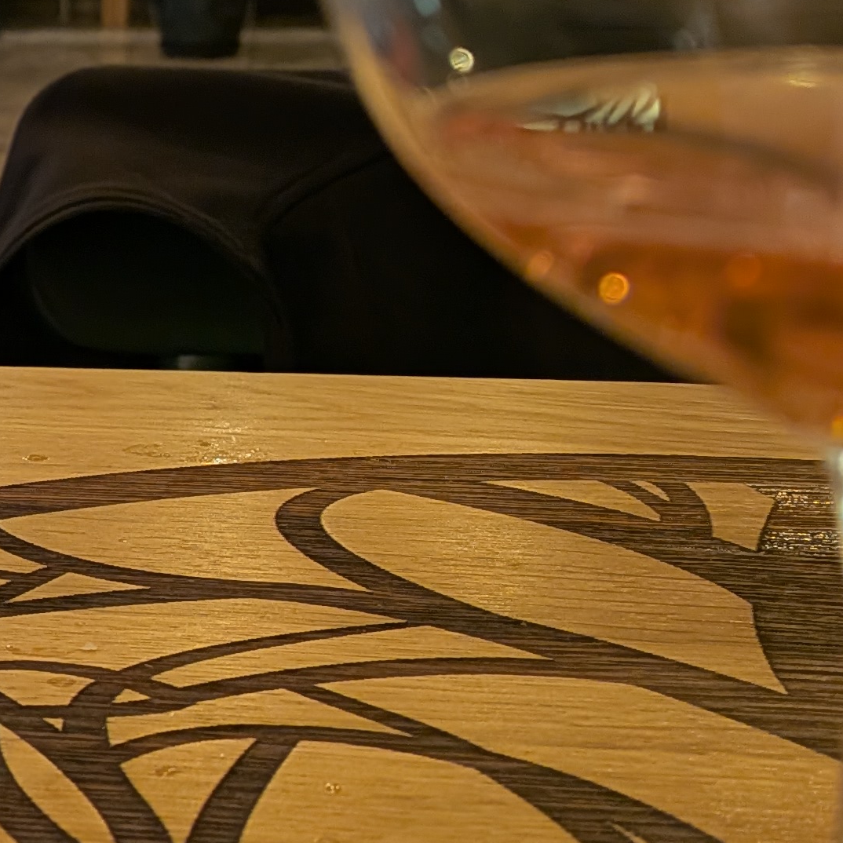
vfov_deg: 21.9
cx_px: -107
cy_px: 416
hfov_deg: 20.8
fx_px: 2177
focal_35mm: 79
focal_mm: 4.53
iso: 77
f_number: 1.7
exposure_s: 1/25
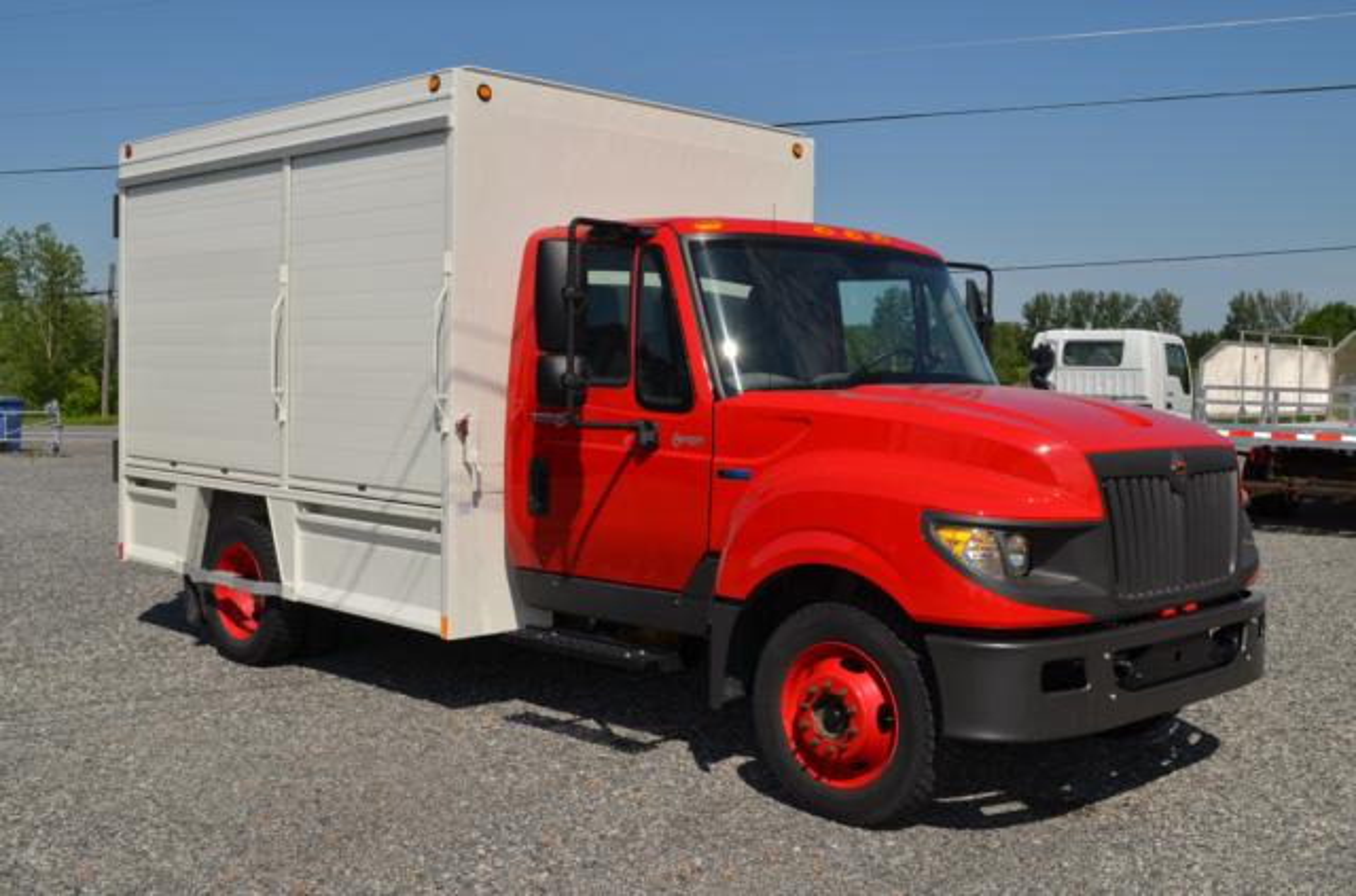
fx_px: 1465
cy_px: 448
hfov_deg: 49.7
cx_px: 678
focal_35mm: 39
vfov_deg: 34.0
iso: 100
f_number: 14
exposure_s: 1/200
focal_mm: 26
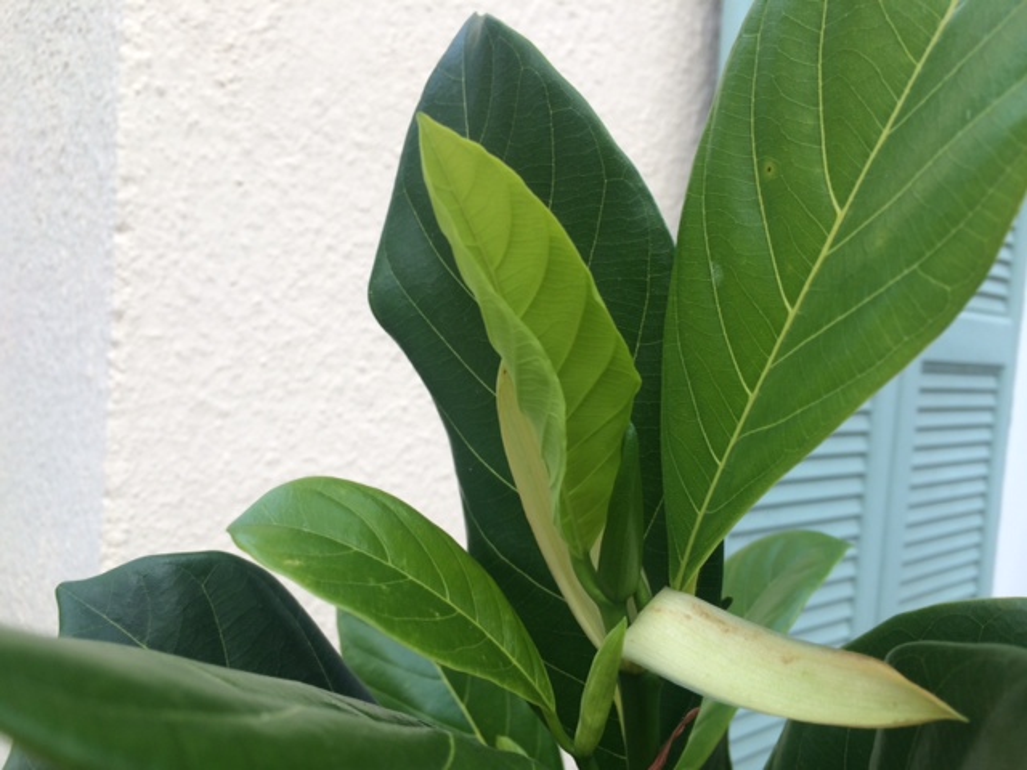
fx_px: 890
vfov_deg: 46.8
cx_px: 514
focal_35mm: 30
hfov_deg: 60.0
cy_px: 385
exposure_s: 1/131
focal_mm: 4.12
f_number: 2.2
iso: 32
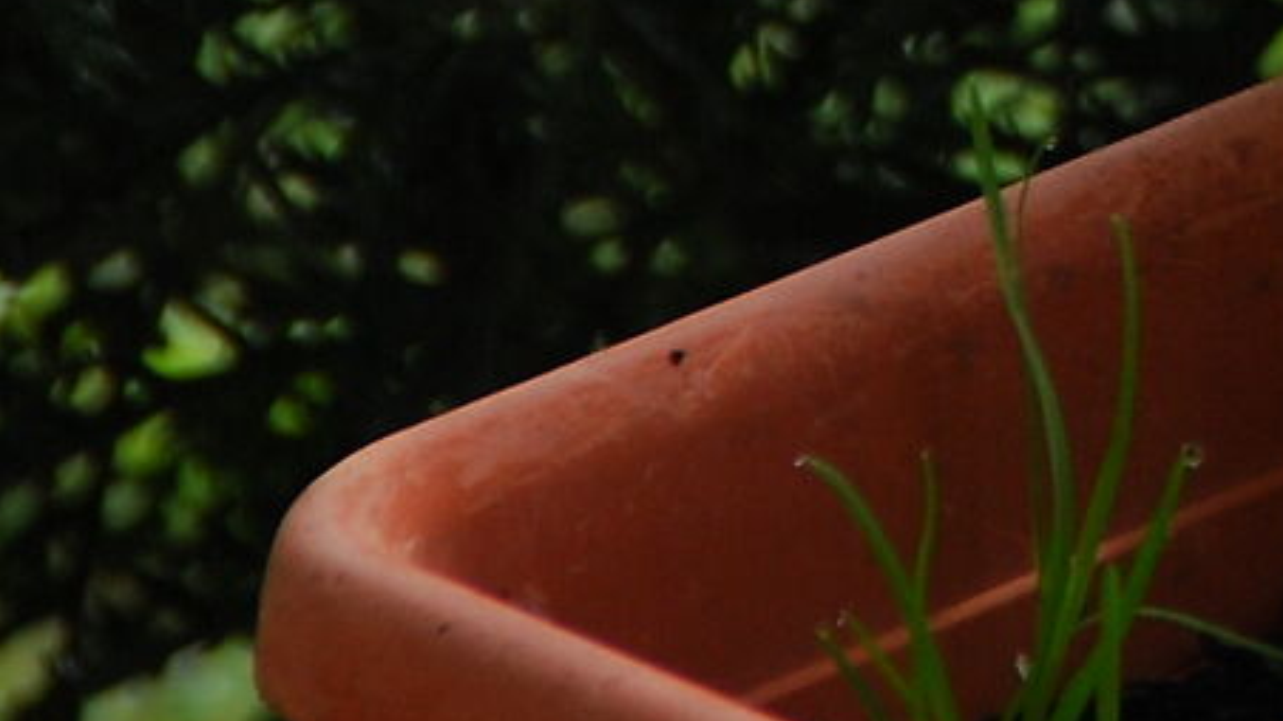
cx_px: 2677
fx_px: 28434
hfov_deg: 2.6
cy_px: -1435
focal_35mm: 836
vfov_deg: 1.4
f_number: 5.6
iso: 200
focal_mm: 100
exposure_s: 1/500
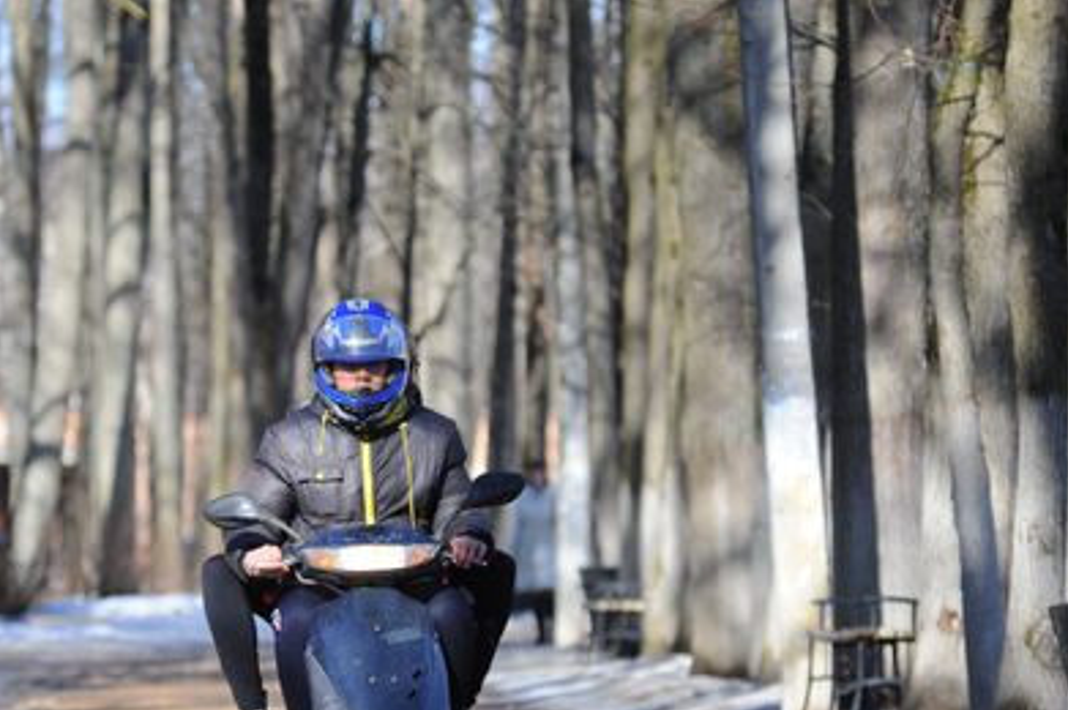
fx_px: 10611
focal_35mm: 358
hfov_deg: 5.8
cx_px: 320
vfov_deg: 3.8
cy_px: 393
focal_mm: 200
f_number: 5.6
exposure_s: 1/1250
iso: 800
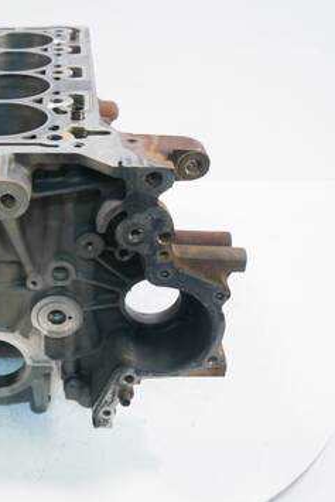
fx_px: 627
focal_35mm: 45
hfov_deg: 28.3
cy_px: 252
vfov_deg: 43.6
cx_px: 8
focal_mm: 16
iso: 500
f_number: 4
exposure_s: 1/60
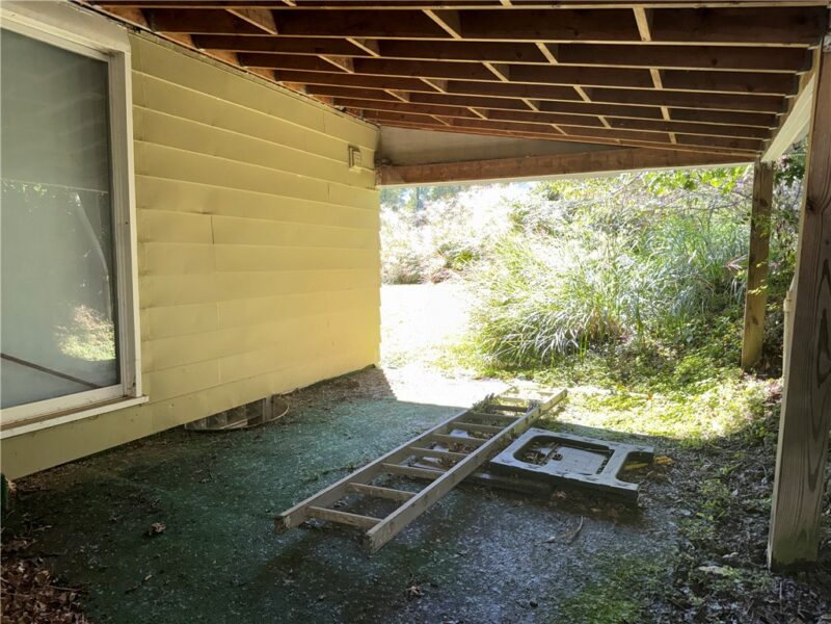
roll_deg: -0.5
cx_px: 416
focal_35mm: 24
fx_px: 576
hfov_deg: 71.6
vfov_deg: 56.8
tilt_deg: -5.1
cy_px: 312
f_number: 1.78
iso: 200
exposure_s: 1/528
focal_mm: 6.76
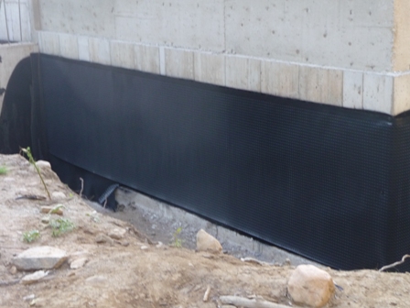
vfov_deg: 21.9
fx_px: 794
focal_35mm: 67
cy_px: 154
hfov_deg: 29.0
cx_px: 205
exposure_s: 1/30
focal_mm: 11.3
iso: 200
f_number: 4.5
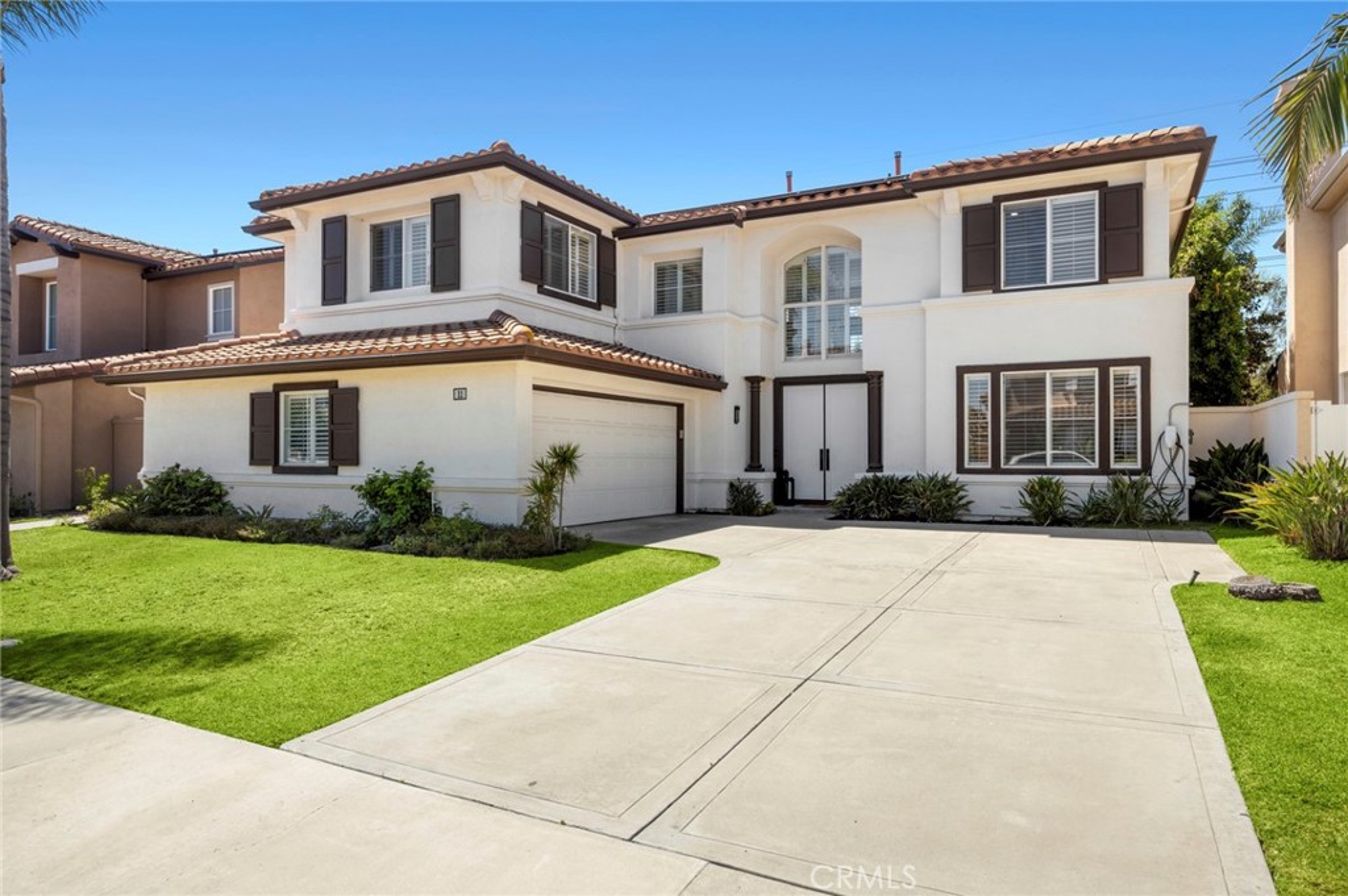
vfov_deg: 57.1
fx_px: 823
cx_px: 674
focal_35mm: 22
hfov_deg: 78.6
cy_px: 448
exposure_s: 1/30
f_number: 9
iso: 80
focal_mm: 22
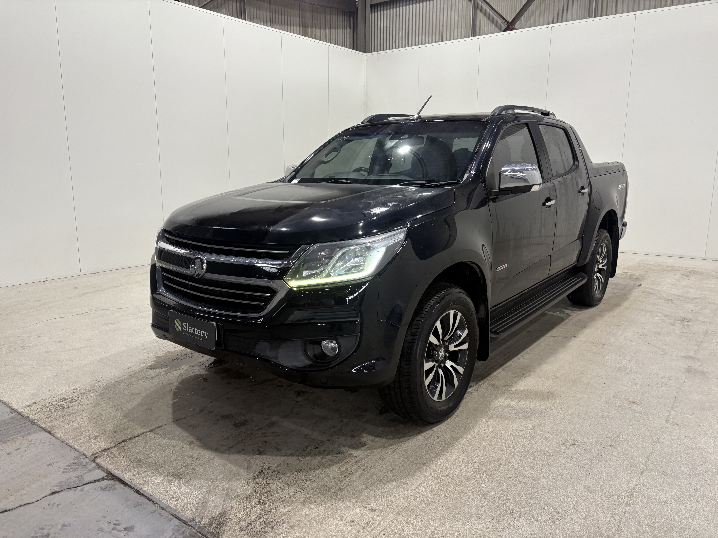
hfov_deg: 67.3
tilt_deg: -11.5
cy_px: 269
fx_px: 539
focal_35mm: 26
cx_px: 359
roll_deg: +0.7
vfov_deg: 53.1
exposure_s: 1/100
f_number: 1.6
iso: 100
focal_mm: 5.96
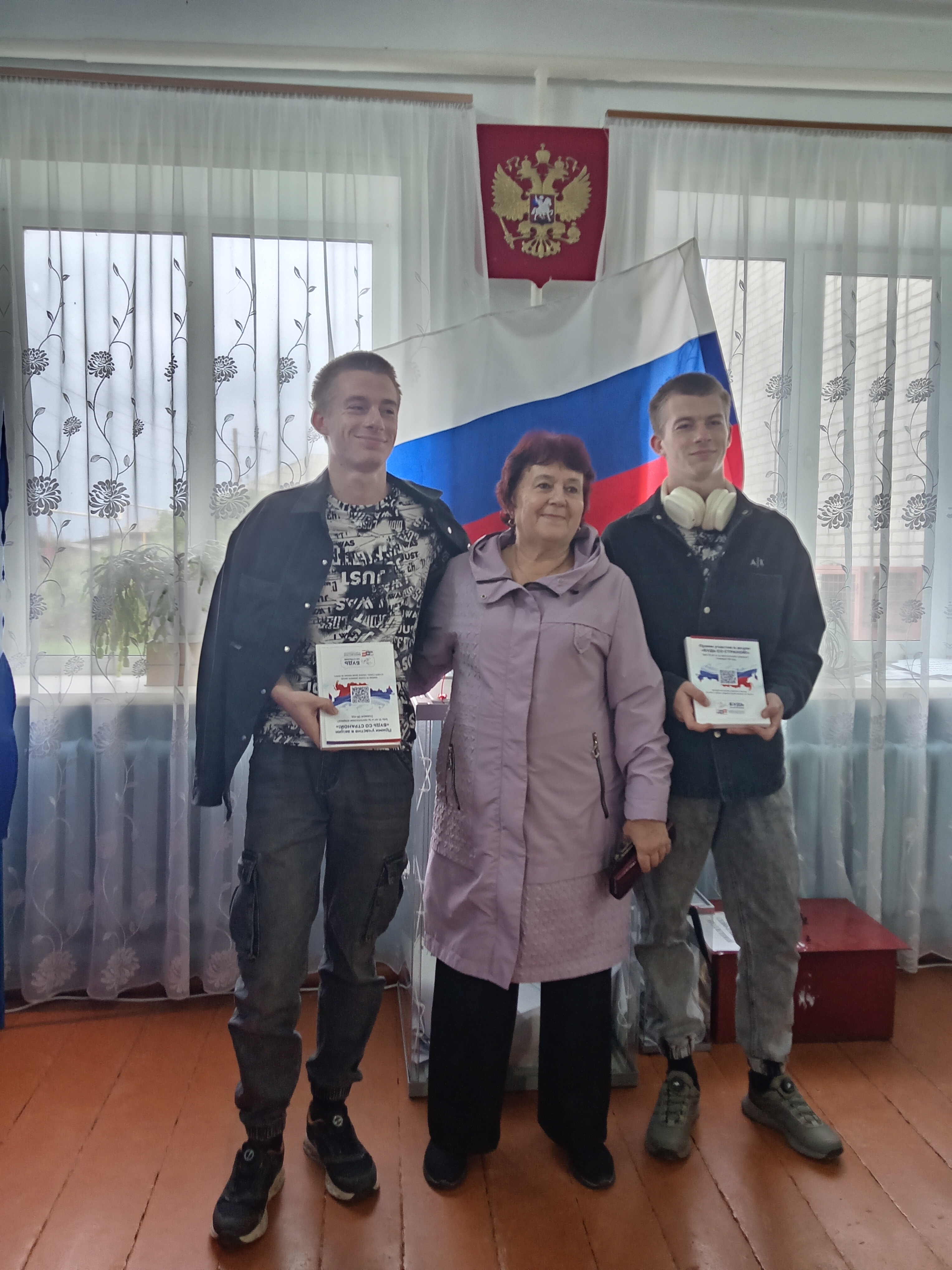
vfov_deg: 65.3
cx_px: 476
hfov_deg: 51.3
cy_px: 635
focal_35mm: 27
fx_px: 991
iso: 606
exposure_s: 1/25
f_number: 1.8
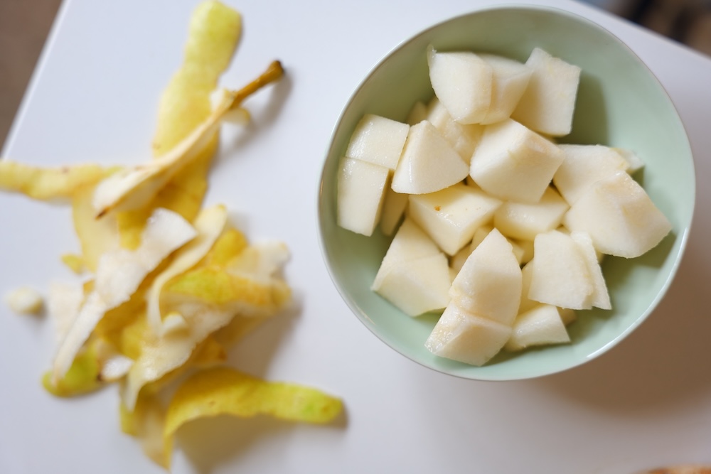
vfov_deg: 34.2
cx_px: 356
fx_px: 770
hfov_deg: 49.5
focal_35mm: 39
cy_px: 237
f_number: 2.8
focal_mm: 39
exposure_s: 1/60
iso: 640
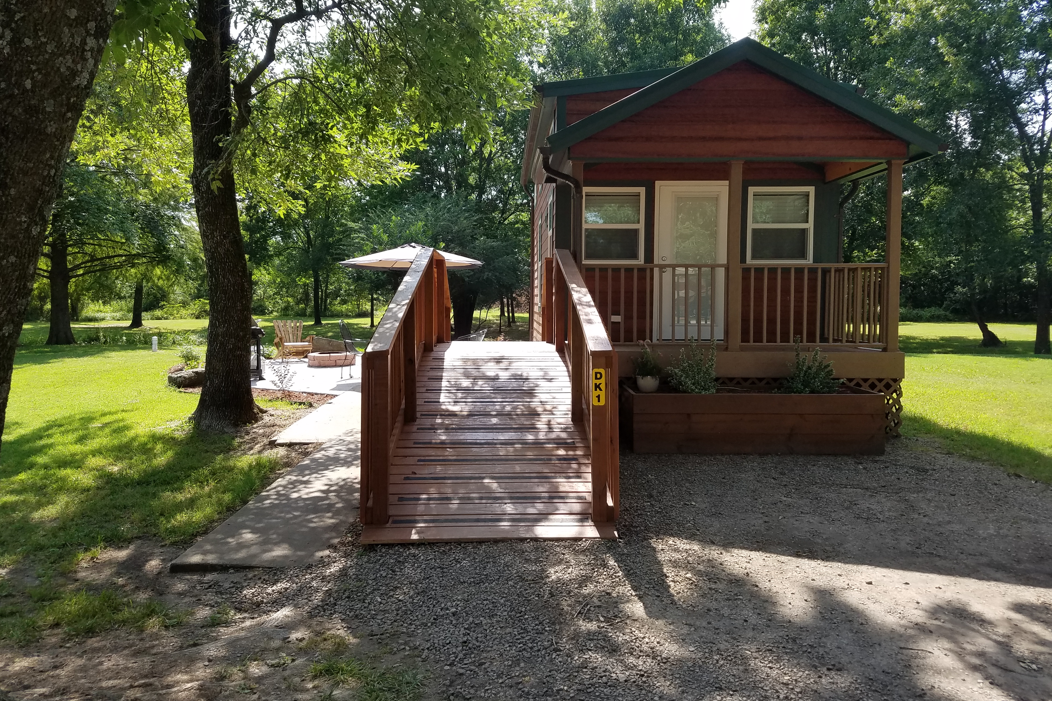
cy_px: 316
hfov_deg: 65.5
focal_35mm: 28
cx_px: 534
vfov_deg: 46.3
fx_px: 818
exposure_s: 1/908
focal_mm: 4.2
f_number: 1.7
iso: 50
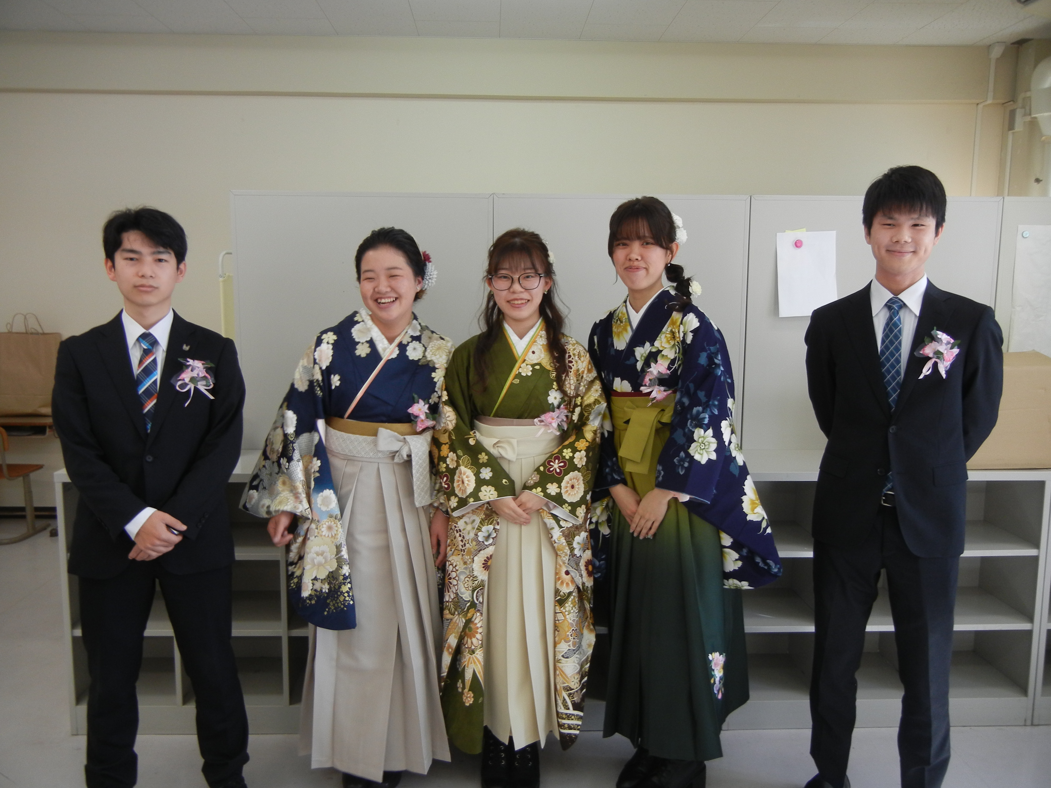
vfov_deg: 46.8
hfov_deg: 60.0
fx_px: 911
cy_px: 394
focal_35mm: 30
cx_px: 526
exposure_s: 1/70.4
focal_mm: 5.4
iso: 160
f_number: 3.5
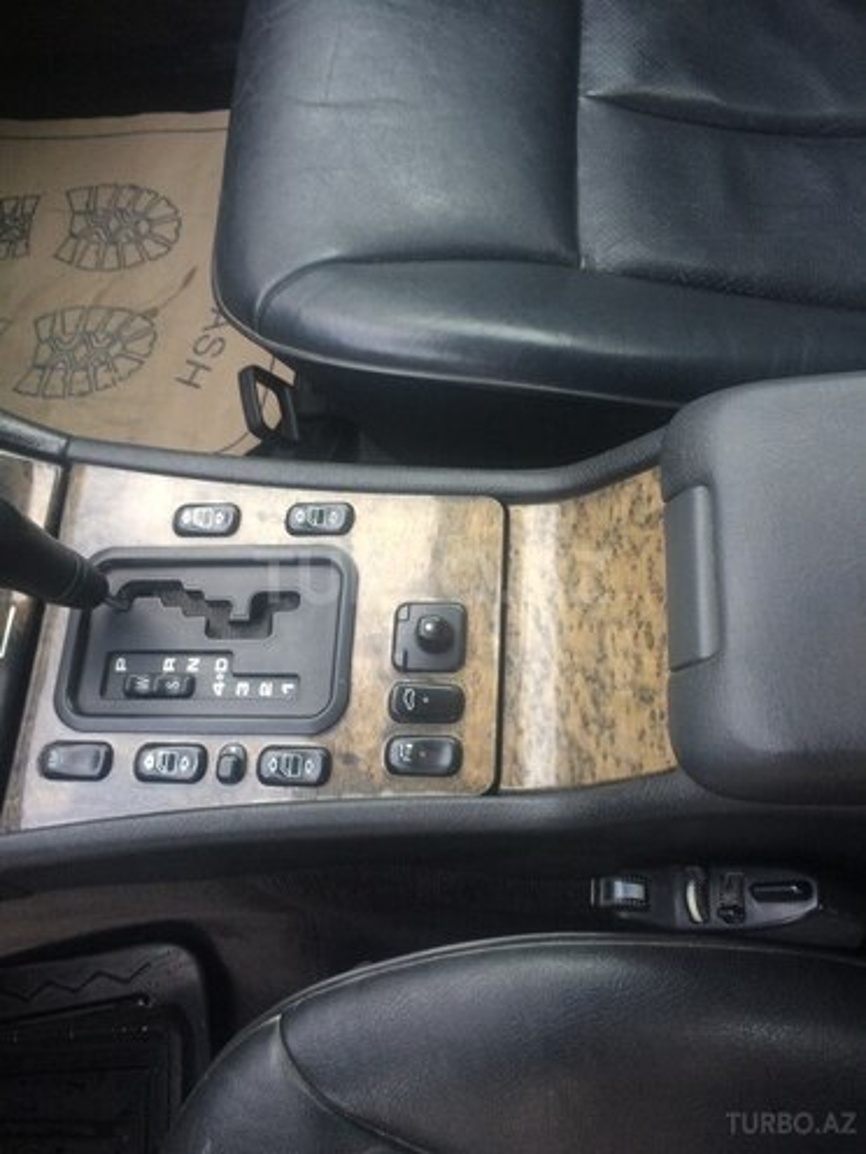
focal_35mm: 29
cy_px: 577
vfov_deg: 61.7
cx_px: 433
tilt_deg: -69.3
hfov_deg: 48.2
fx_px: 967
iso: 100
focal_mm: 4.15
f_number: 2.2
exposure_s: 1/33
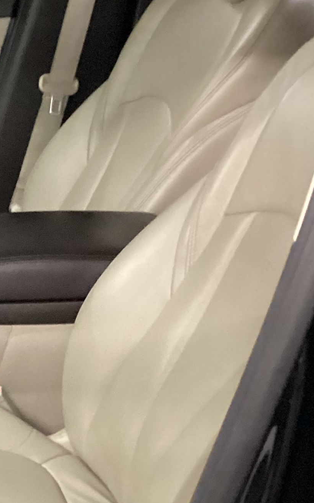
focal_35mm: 82
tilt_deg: -25.7
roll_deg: +0.6
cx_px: -231
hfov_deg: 14.3
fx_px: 1123
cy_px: 345
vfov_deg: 25.1
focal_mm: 3.3
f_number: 2.4
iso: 500
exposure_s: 1/25
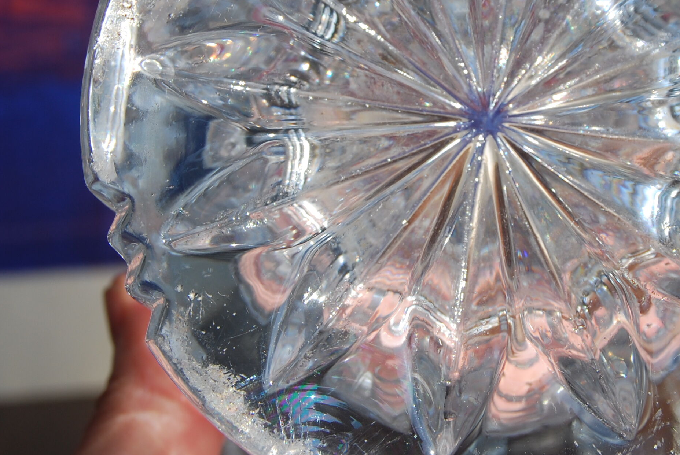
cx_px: 472
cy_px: 102
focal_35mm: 97
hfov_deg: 20.9
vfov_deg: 14.1
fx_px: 1835
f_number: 8
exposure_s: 1/200
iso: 100
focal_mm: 31
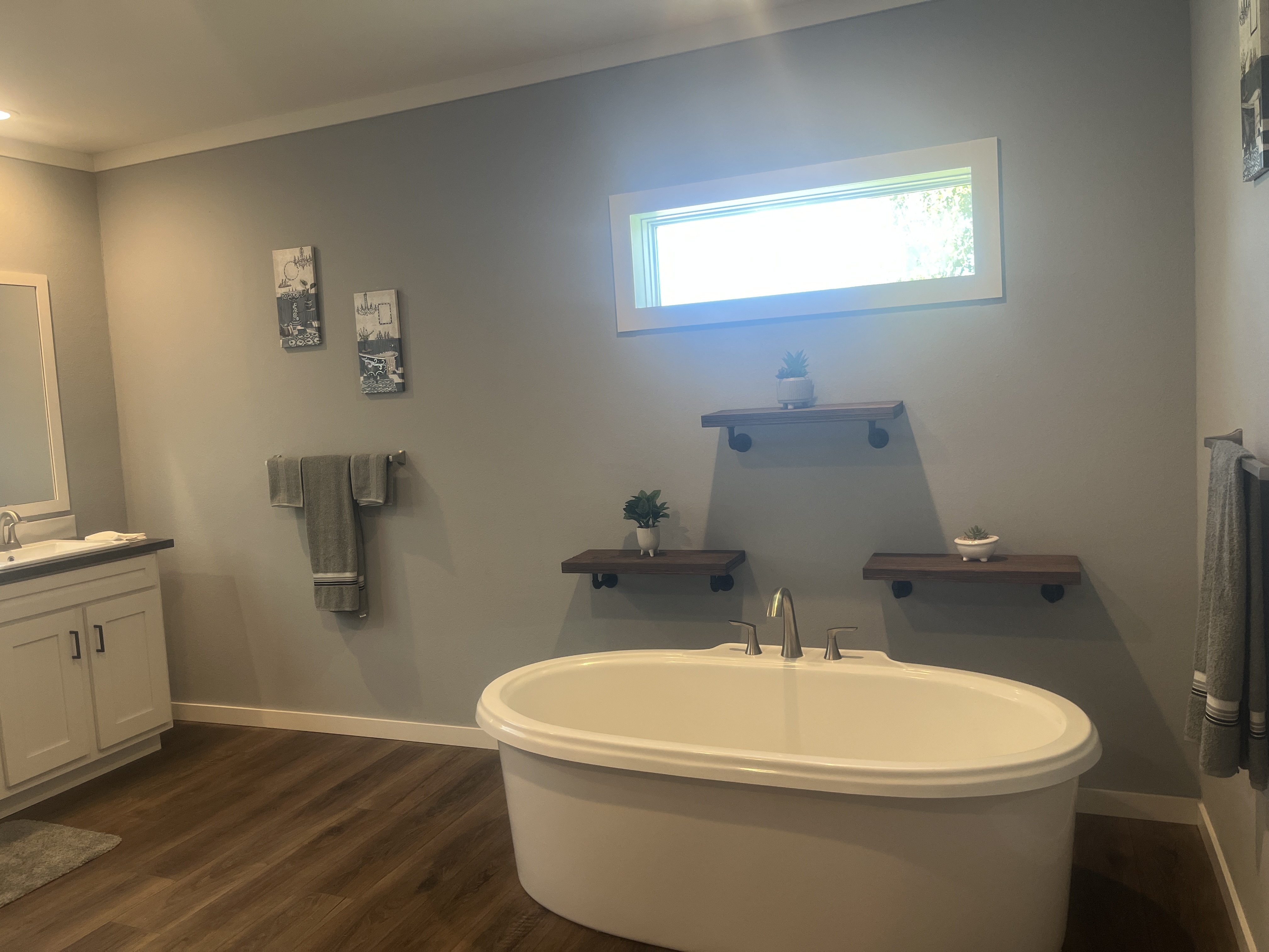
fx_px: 953
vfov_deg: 53.1
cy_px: 476
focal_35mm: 26
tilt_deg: -3.7
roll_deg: +4.6
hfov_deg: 67.3
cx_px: 634
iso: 125
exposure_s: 1/120
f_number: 1.6
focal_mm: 5.1
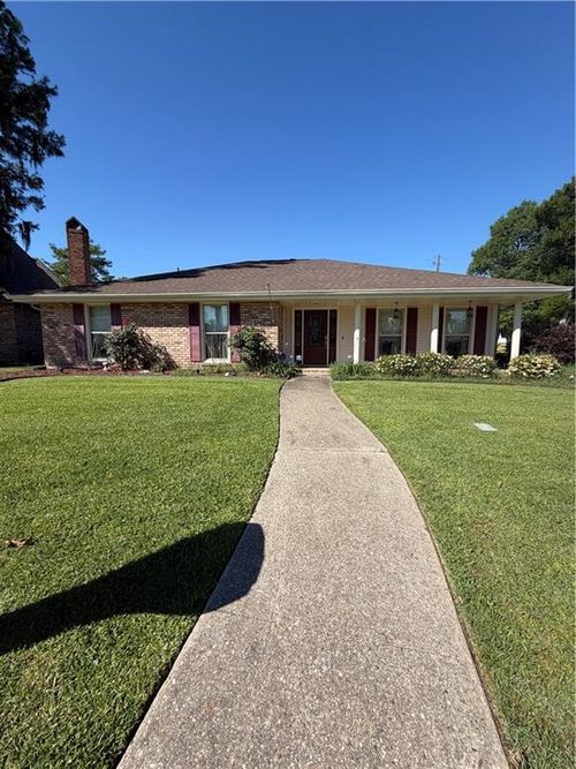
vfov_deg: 102.1
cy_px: 384
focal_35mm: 14
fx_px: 311
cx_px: 288
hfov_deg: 85.7
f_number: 2.2
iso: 25
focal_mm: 2.22
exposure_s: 1/770
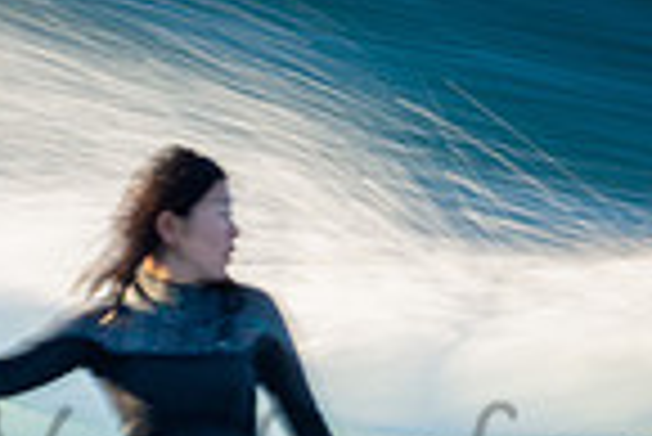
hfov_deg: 0.7
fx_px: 54441
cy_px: 434
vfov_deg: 0.5
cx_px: 450
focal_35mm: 3003
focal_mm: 500
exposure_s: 1/10
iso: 100
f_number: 25
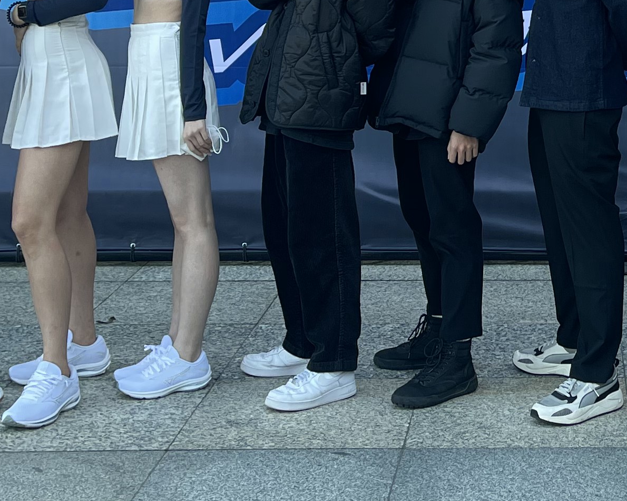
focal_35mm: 86
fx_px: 1596
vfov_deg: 16.7
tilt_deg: +1.8
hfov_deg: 21.5
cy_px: -171
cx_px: 624
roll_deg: -0.9
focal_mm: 5.1
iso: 32
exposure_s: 1/206
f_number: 1.6
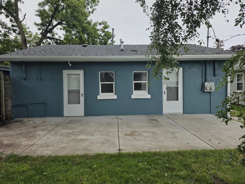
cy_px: 92
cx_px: 122
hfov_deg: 73.9
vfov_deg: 58.9
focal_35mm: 23
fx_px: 163
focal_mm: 6.25
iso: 80
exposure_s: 1/2985
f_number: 1.7
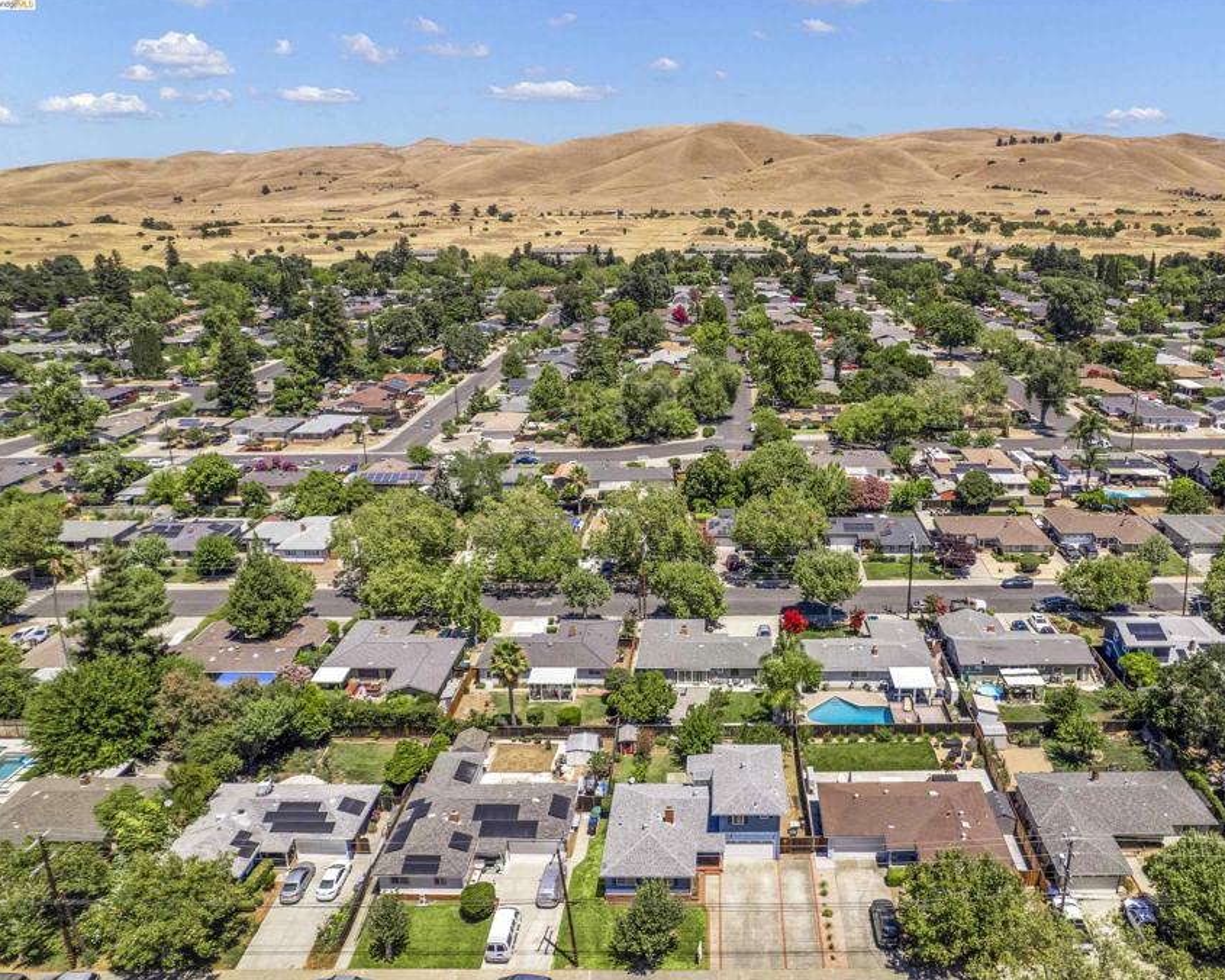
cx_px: 716
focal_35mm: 25
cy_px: 489
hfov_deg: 67.6
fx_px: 906
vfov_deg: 56.8
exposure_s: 1/400
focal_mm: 8.38
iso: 100
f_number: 2.8
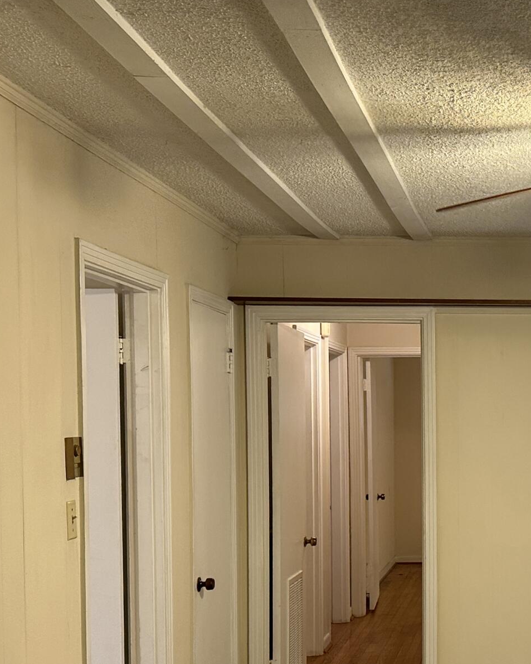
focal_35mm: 59
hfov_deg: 24.1
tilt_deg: -2.1
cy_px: 443
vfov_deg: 31.7
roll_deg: +0.0
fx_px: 1159
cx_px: 588
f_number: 1.78
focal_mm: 6.86
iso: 160
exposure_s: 1/60
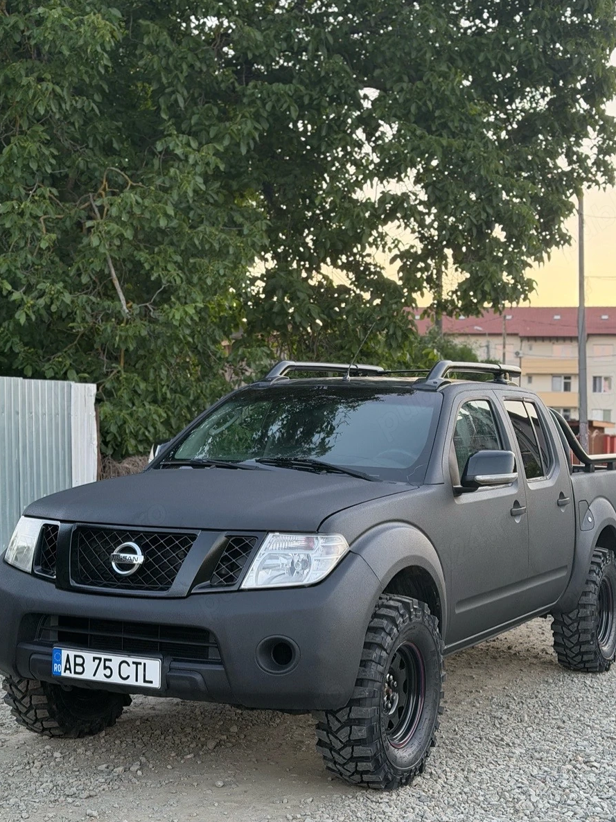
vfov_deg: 35.5
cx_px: 317
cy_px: 406
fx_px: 1282
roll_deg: -1.3
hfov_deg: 27.0
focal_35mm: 54
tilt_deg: +0.8
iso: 160
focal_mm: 6.76
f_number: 1.78
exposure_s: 1/116
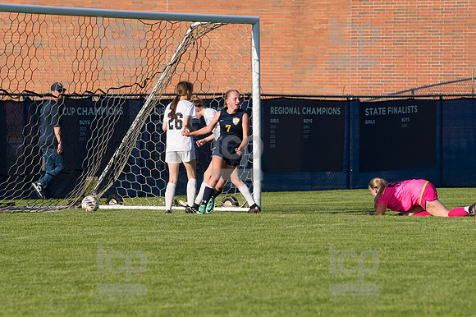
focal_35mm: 300
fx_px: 3964
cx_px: 238
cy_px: 158
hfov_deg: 6.9
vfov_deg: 4.6
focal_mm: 200
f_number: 5.6
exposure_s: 1/1600
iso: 250
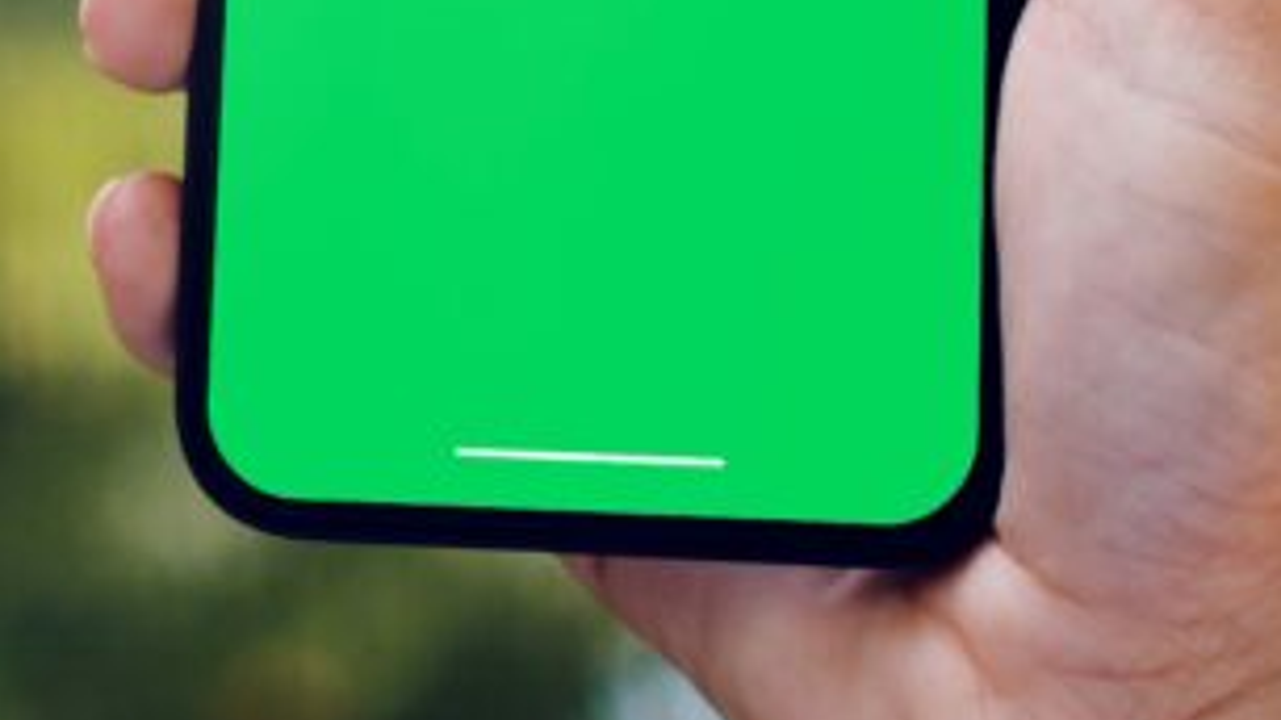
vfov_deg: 8.7
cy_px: -299
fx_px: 4629
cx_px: 440
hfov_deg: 15.7
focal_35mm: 136
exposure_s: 1/250
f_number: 2.5
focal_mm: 35
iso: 100
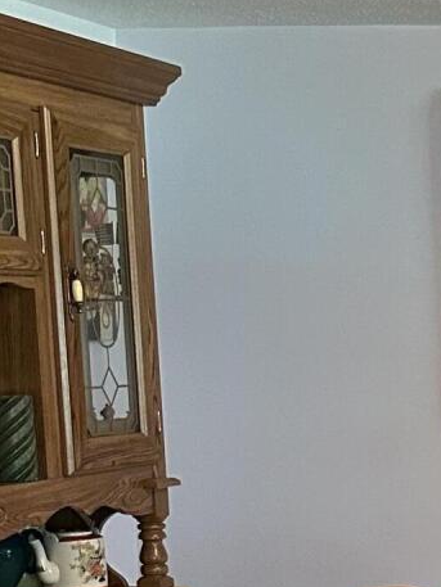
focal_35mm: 105
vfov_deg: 18.2
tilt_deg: -8.3
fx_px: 1783
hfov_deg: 12.7
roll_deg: -2.1
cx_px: 818
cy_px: 611
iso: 400
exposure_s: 1/60
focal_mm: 6.86
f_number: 1.78
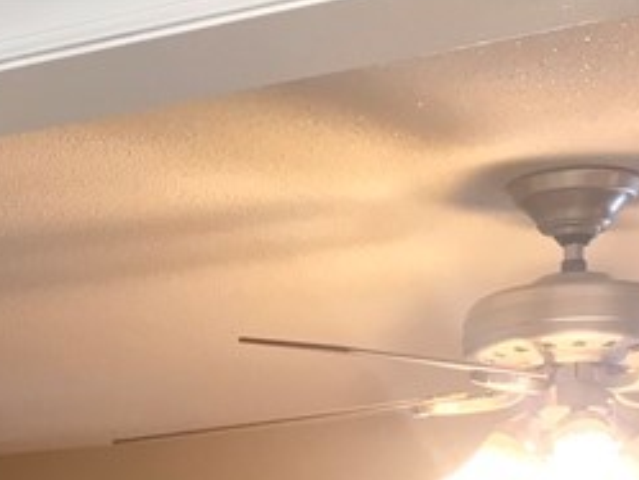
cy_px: 975
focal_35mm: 115
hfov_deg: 16.8
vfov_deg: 11.5
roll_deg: +1.4
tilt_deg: -4.4
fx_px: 2124
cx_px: 23
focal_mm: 3.99
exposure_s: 1/30
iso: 80
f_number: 1.8
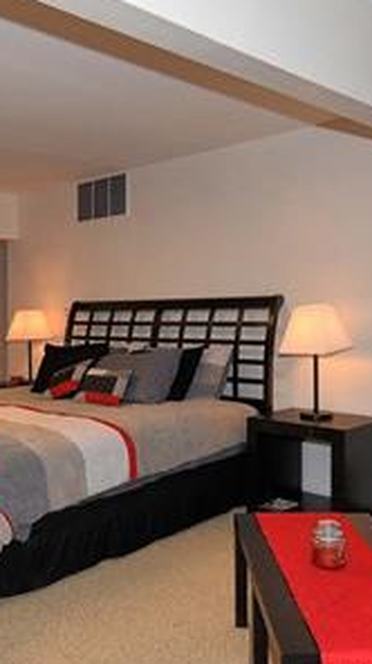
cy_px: 274
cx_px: 155
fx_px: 598
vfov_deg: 57.7
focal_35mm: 34
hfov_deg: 34.5
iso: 400
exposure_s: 1/60
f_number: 5.6
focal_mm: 10
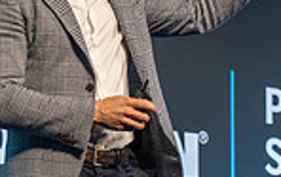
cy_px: 204
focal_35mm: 189
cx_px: 76
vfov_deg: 6.9
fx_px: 1450
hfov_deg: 11.1
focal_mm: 61
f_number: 4.5
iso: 3200
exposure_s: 1/200
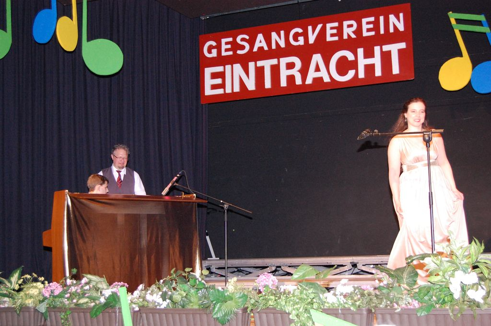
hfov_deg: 33.4
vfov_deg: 22.6
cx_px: 246
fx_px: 818
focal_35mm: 60
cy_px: 163
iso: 1600
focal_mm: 40
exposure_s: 1/60
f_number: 5
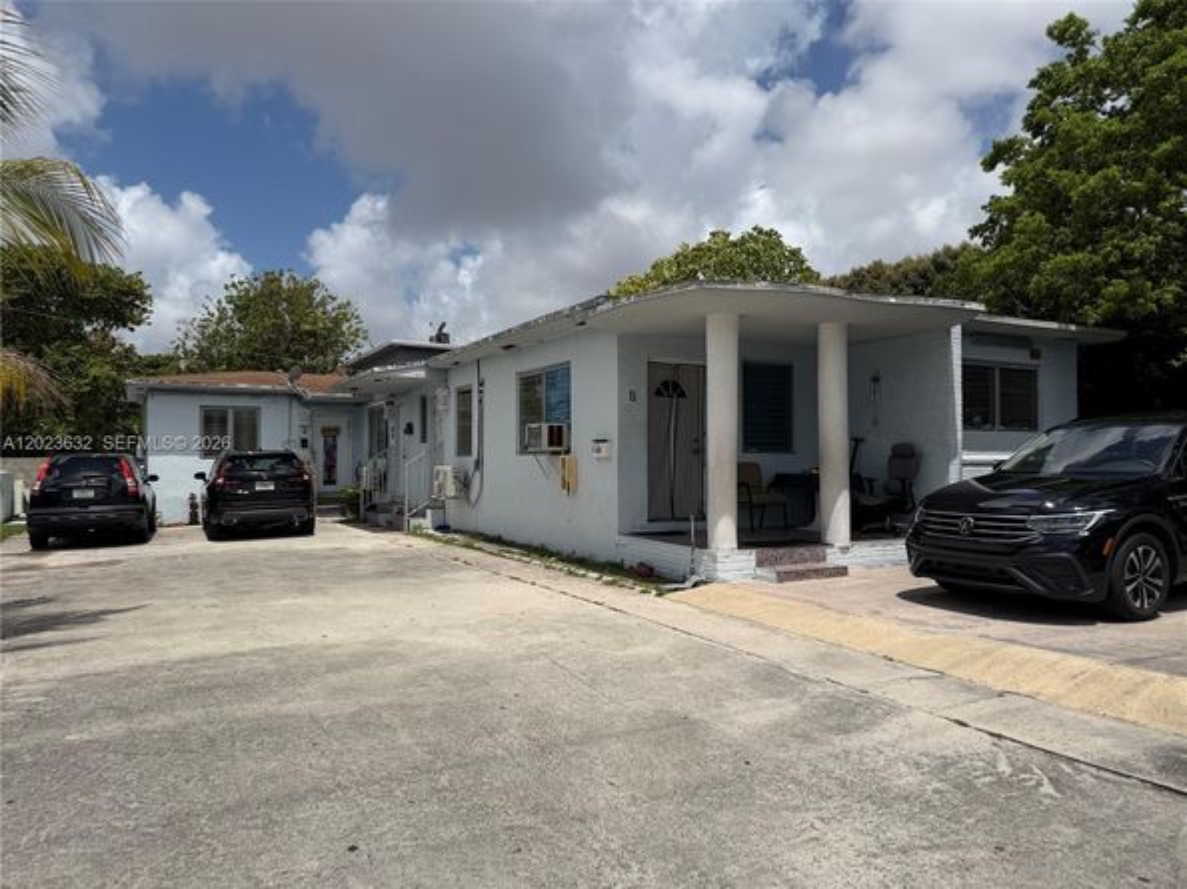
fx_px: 823
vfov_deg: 56.8
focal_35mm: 24
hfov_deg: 71.6
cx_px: 594
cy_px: 444
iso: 80
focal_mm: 6.76
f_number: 1.78
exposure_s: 1/11905
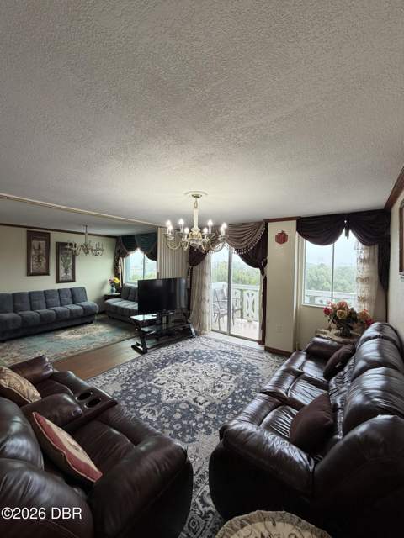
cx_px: 202
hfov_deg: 85.7
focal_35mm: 14
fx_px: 218
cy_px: 269
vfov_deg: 102.1
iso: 160
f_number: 2.2
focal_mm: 2.22
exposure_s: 1/121
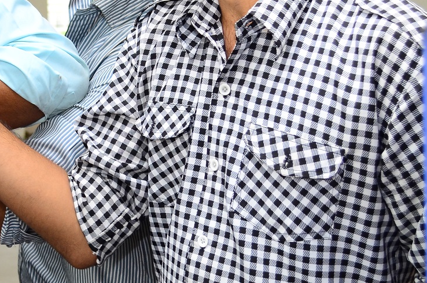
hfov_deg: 17.3
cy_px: 1
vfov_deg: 11.9
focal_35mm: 113
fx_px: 1341
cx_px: -73
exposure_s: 1/160
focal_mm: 29
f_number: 4.5
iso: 400
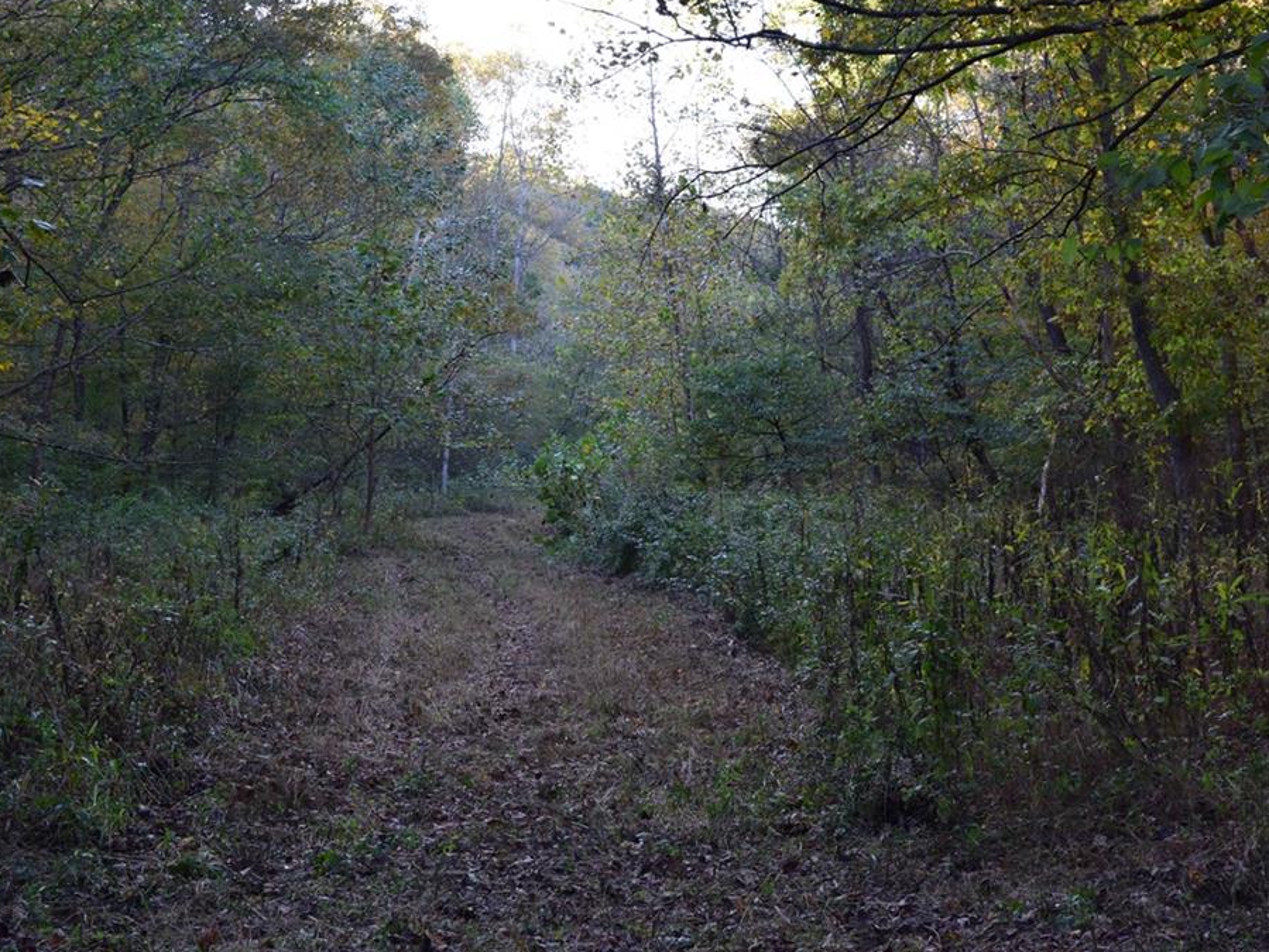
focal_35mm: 69
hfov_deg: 28.1
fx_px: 2529
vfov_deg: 21.3
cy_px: 472
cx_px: 555
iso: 400
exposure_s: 1/50
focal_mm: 42
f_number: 8
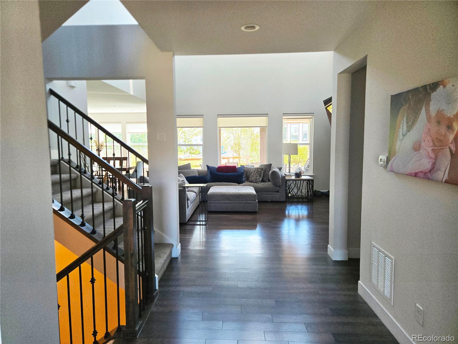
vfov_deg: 58.9
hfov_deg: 73.9
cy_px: 172
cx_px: 229
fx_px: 304
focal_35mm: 23
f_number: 1.8
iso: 160
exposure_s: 1/180
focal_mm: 5.4
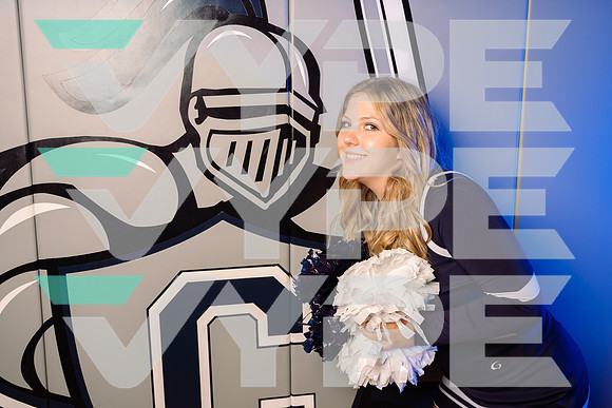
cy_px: 204
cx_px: 306
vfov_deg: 35.1
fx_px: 646
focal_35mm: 38
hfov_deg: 50.7
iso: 100
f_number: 5.6
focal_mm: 38
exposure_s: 1/250
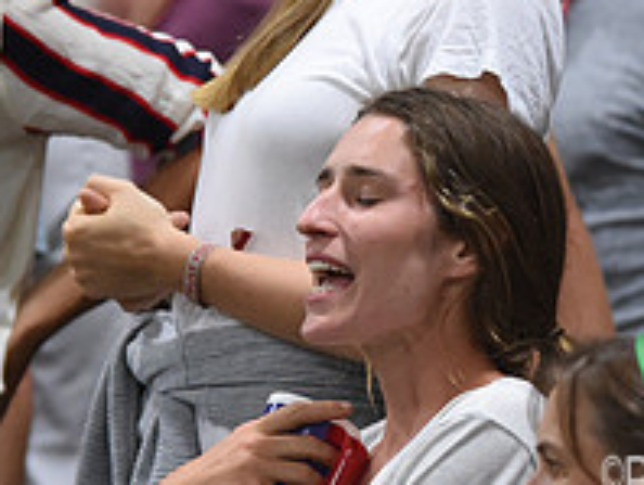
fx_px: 20955
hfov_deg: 1.8
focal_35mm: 1125
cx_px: 394
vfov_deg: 1.3
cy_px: -11
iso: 10000
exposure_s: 1/500
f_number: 2.8
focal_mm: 400
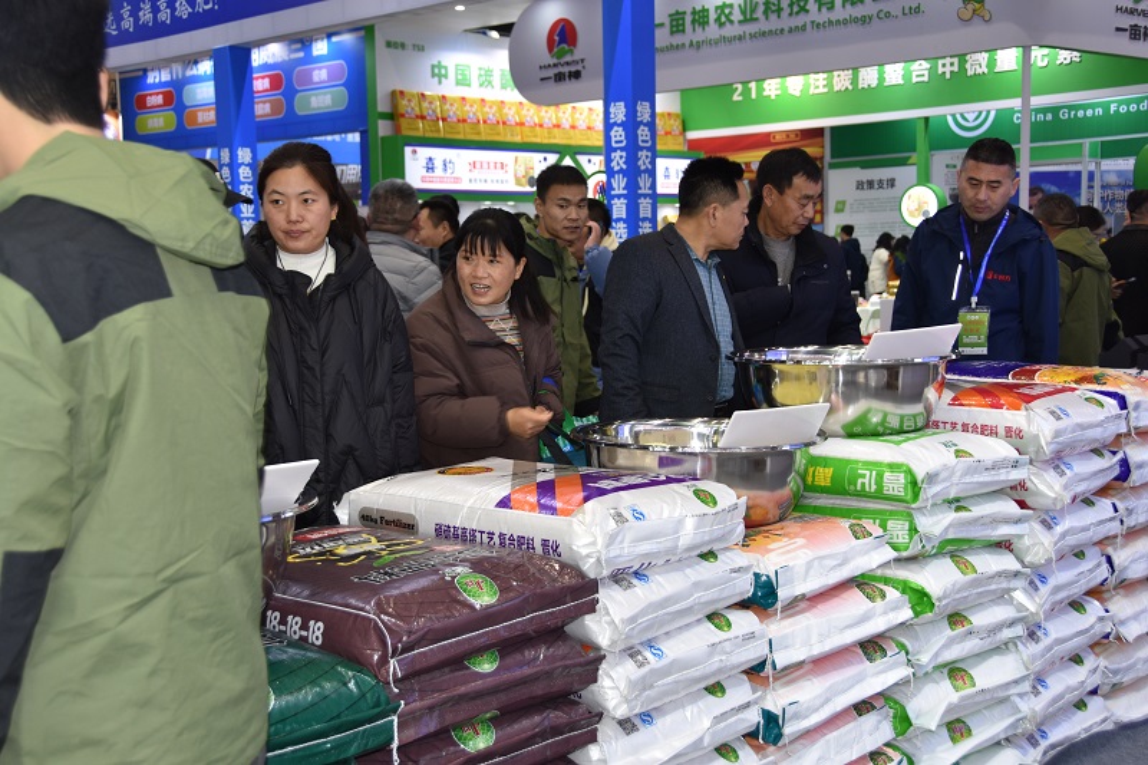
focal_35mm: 44
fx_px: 1387
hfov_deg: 45.0
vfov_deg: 30.8
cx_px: 574
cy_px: 382
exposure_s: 1/100
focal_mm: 29
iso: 400
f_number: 4
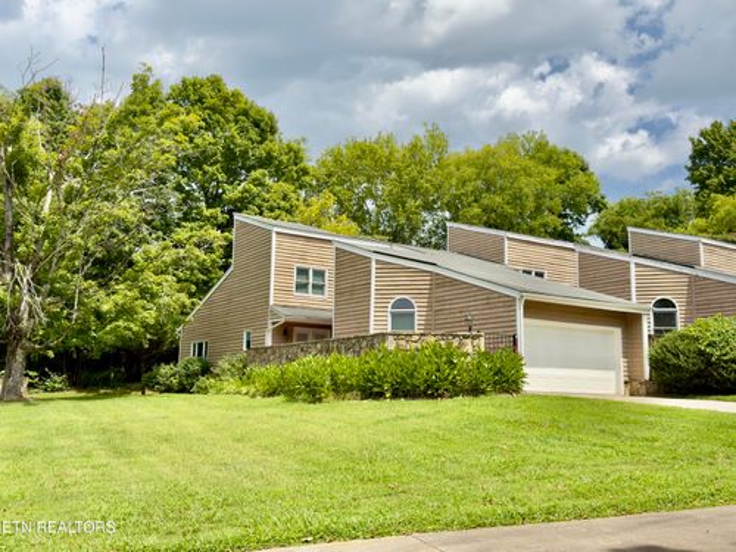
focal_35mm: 35
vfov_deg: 40.7
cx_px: 368
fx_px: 744
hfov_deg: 52.6
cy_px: 276
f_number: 1.78
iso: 80
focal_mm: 6.76
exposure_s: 1/3610
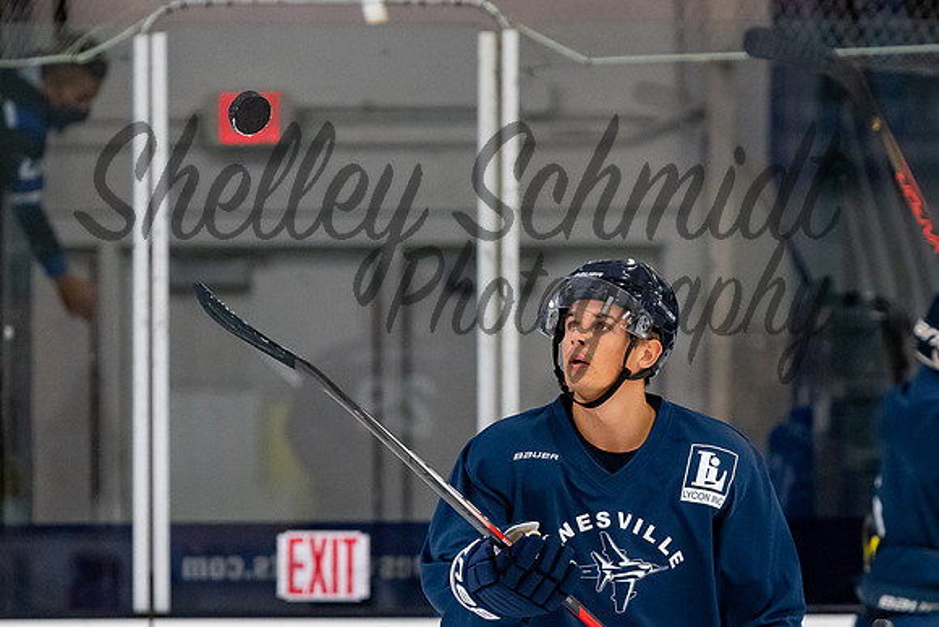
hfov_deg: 5.1
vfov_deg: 3.4
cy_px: 383
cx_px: 555
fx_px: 10466
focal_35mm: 401
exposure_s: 1/800
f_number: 3.5
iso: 2500
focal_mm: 200
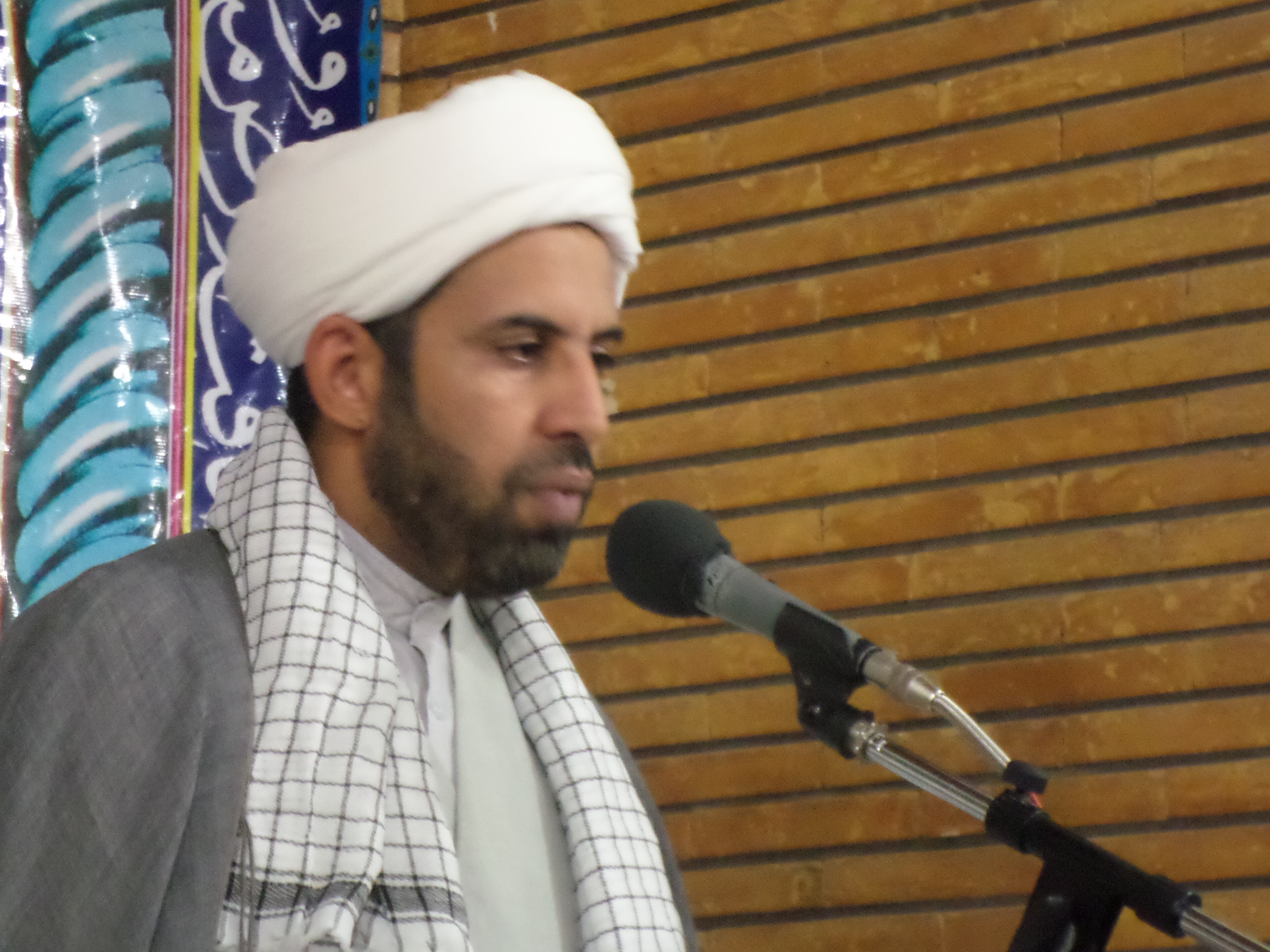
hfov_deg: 13.0
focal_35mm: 152
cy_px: 433
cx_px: 516
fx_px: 5577
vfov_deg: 9.8
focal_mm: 22.5
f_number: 6.3
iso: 640
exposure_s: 1/8
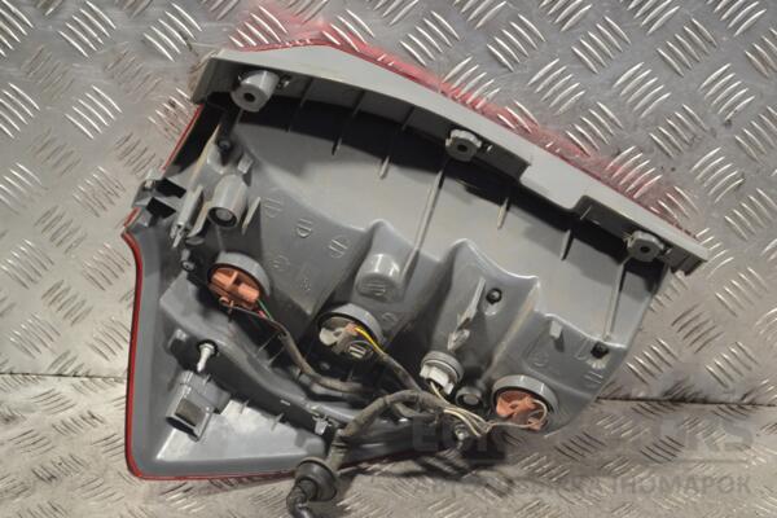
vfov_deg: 20.2
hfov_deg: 29.9
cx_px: 388
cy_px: 259
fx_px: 1457
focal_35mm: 68
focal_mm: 45
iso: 280
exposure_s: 1/30
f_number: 5.3
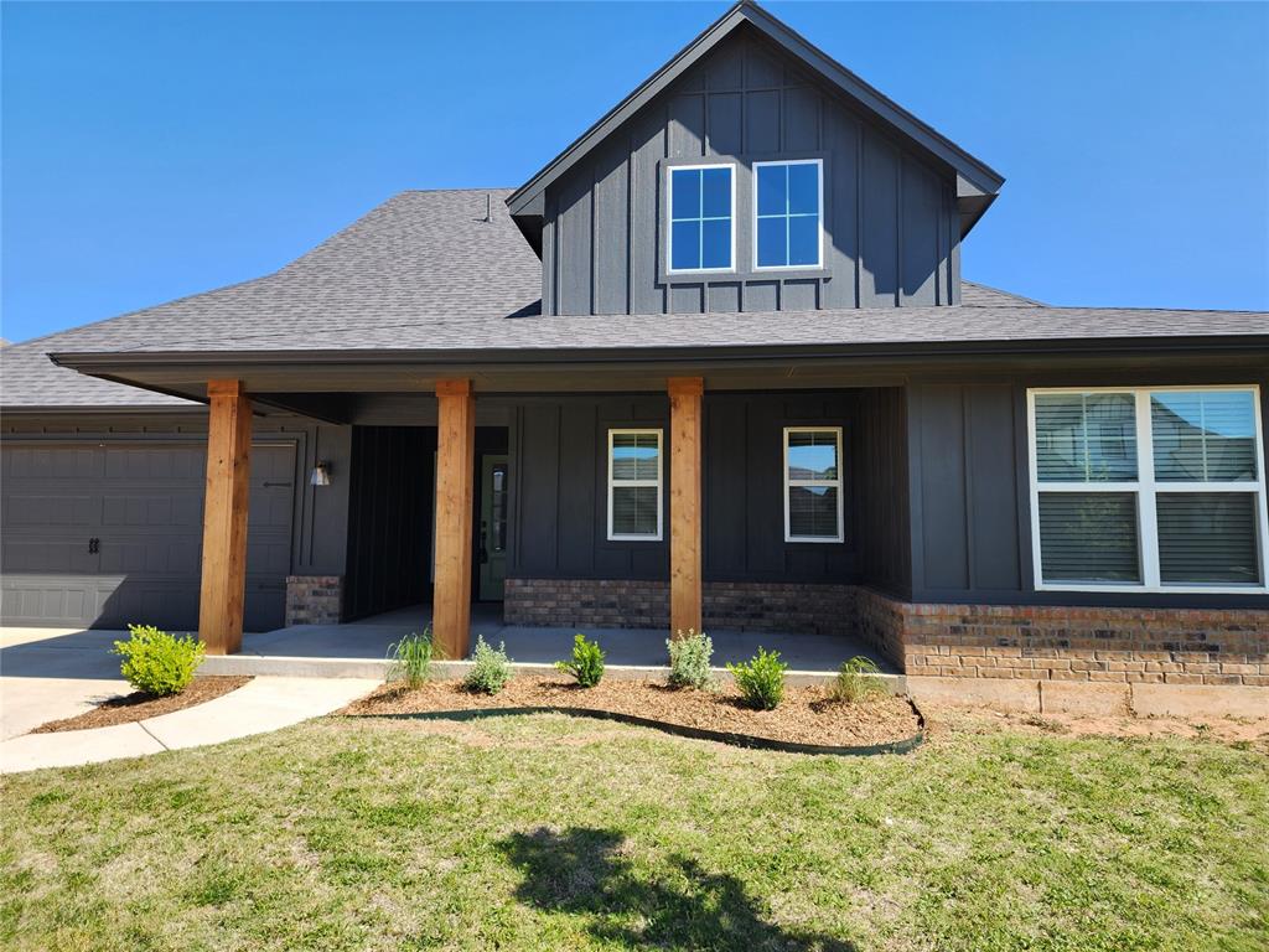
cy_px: 476
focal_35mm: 23
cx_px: 634
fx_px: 843
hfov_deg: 73.9
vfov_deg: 58.9
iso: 12
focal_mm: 6.4
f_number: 1.8
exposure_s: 1/512
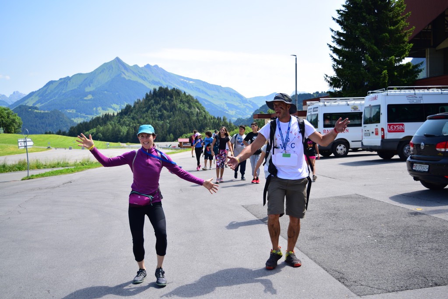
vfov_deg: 31.9
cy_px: 150
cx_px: 224
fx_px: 523
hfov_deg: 46.4
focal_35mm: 42
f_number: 4.2
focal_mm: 28
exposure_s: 1/1000
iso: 200
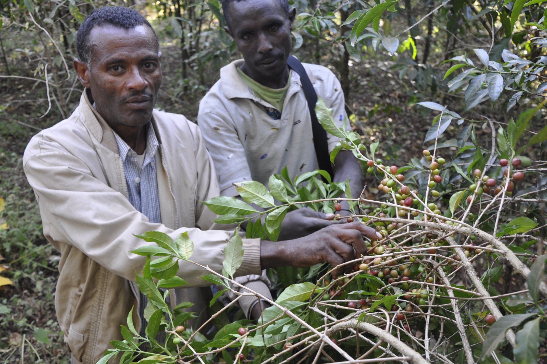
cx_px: 274
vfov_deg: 35.4
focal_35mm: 38
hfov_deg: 51.3
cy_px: 182
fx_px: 569
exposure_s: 1/30
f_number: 5.6
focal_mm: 25
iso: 320
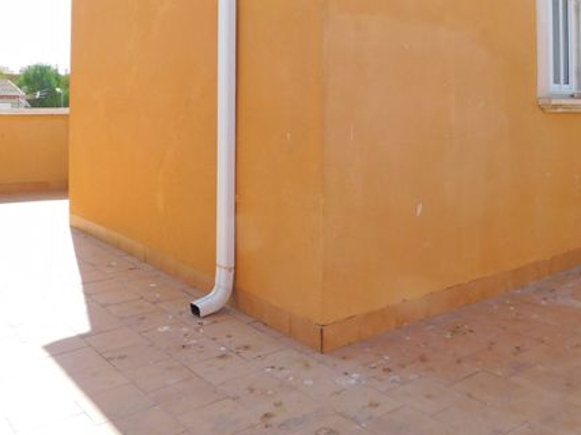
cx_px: 303
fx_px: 638
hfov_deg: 49.0
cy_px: 97
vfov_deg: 36.6
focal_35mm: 38
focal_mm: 4
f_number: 3
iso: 125
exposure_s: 1/1000
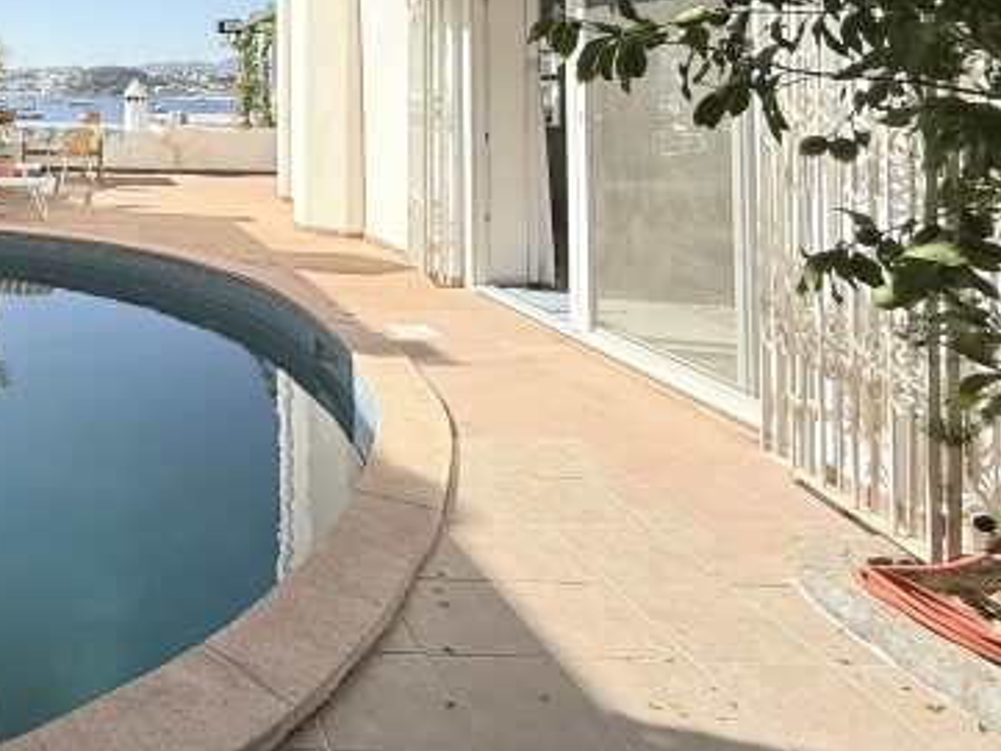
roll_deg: +0.1
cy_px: 55
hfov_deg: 49.1
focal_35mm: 31
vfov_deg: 41.4
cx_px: 28
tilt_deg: +1.8
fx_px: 897
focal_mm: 2.22
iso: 50
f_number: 2.2
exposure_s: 1/3460
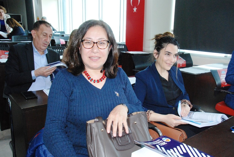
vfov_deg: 40.1
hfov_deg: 57.2
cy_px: 78
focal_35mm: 33
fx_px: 215
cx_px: 117
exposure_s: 1/60
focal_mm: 22
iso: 1600
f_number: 5.6
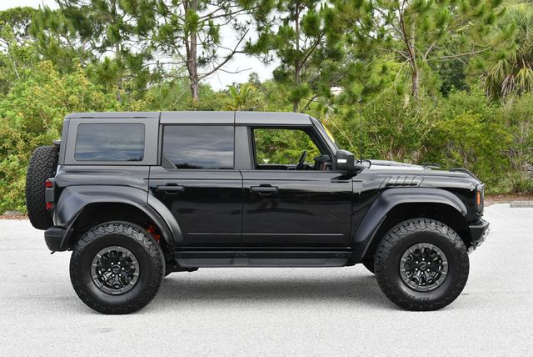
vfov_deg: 24.2
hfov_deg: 35.6
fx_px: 830
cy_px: 178
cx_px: 266
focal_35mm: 56
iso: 220
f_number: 5.6
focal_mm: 28
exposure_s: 1/250
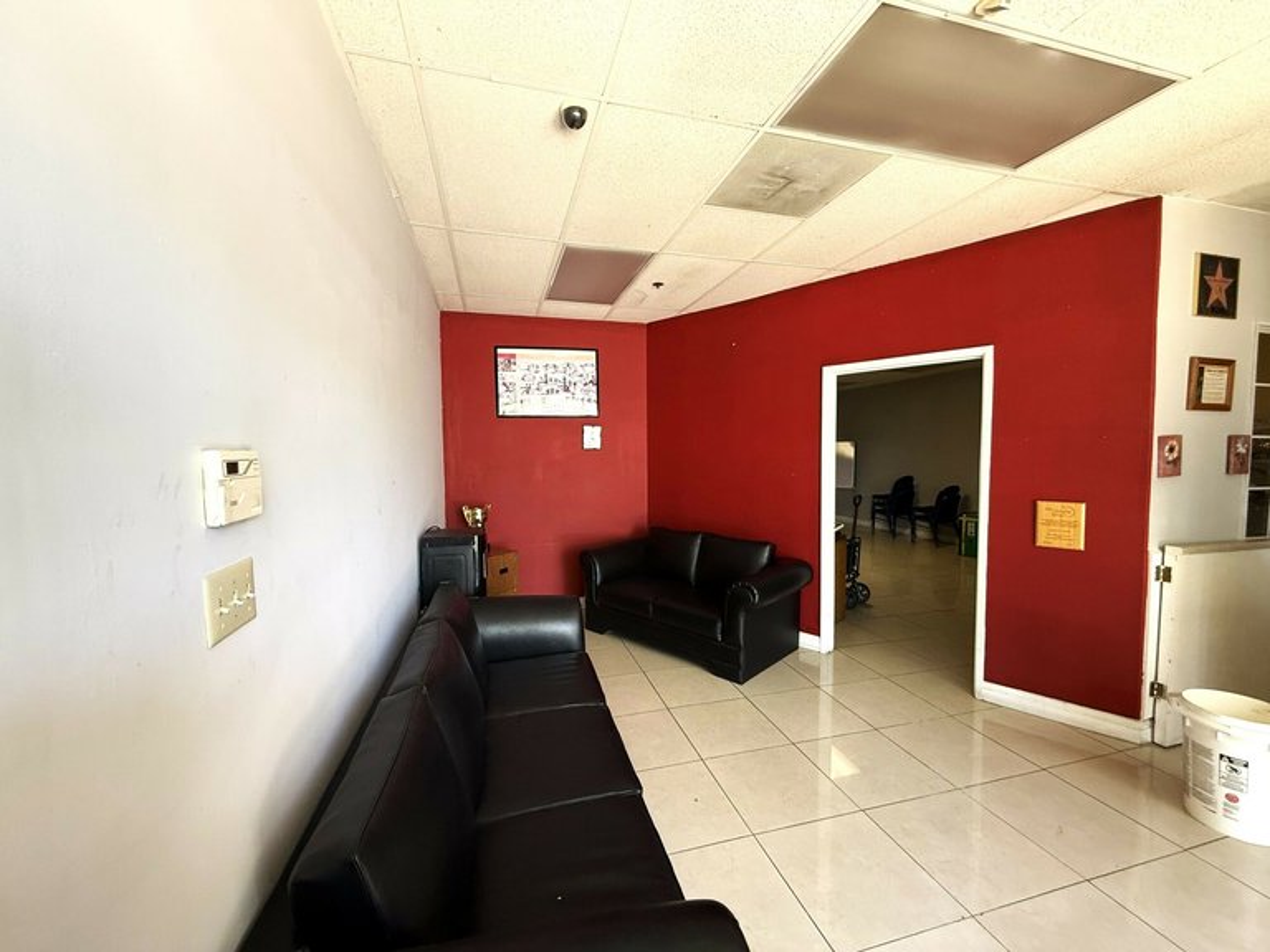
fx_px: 514
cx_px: 635
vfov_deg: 85.7
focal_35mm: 14
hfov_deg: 102.1
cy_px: 476
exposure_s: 1/60
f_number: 2.2
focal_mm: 2.22
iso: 320
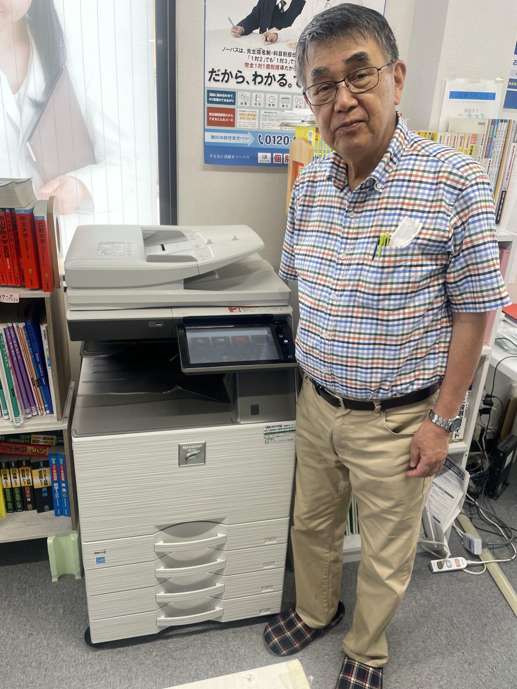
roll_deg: -2.8
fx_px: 518
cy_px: 344
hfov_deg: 53.1
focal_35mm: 26
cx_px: 258
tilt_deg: -23.6
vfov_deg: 67.3
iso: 80
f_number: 1.6
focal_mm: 4.2
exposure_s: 1/100
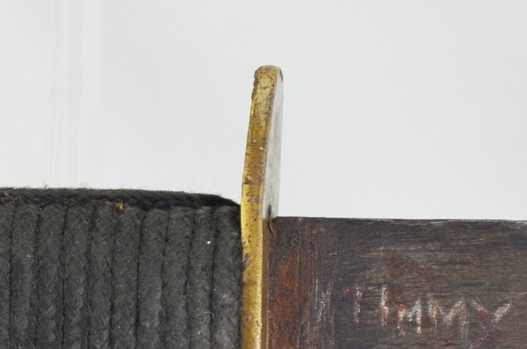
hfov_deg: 6.8
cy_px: 327
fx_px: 4367
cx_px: -163
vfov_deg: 4.6
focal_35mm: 299
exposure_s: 1/250
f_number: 5.3
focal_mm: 66
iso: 450
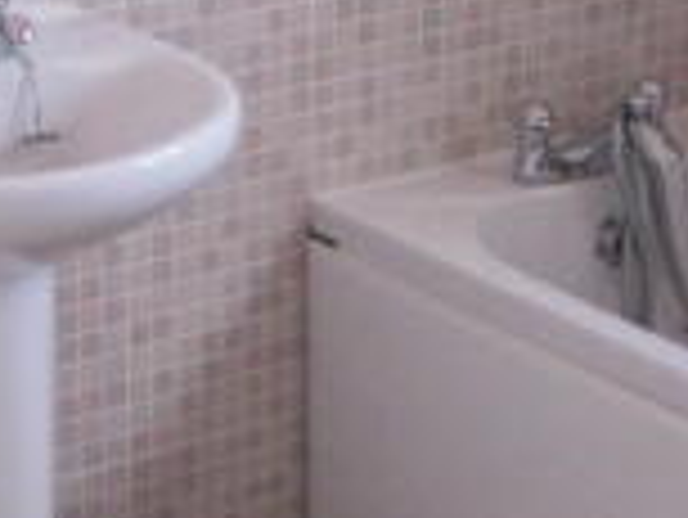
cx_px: 277
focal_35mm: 141
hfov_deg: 14.0
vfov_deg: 10.5
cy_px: 56
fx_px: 2805
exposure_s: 1/40
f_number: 3.5
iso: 125
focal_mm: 7.7
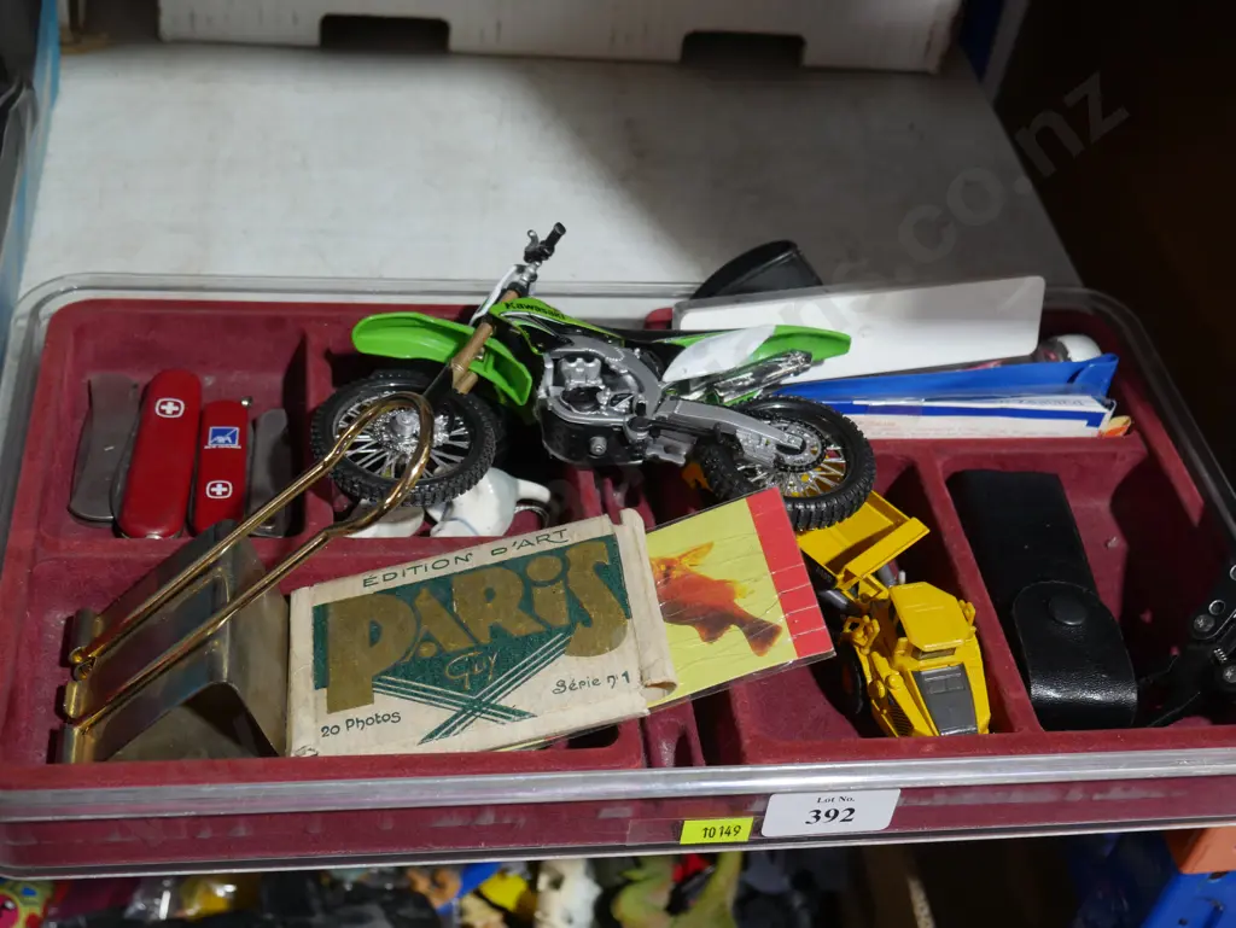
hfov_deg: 39.6
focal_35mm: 48
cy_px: 464
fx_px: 1715
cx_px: 618
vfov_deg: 30.3
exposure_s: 1/60
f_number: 5.2
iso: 500
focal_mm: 24
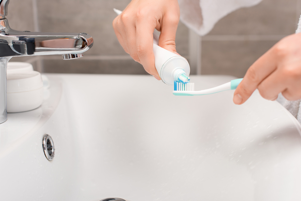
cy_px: 99
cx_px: 147
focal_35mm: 52
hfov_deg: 38.2
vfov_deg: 26.0
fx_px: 435
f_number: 4
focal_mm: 50
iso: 100
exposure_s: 1/200
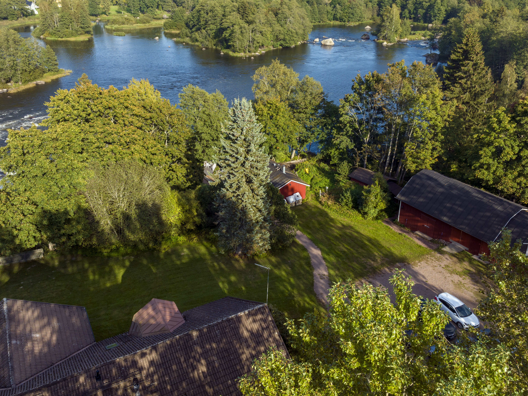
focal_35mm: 31
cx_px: 262
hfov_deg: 58.4
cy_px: 168
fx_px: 473
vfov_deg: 45.3
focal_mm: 12.29
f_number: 7.1
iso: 100
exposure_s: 1/160
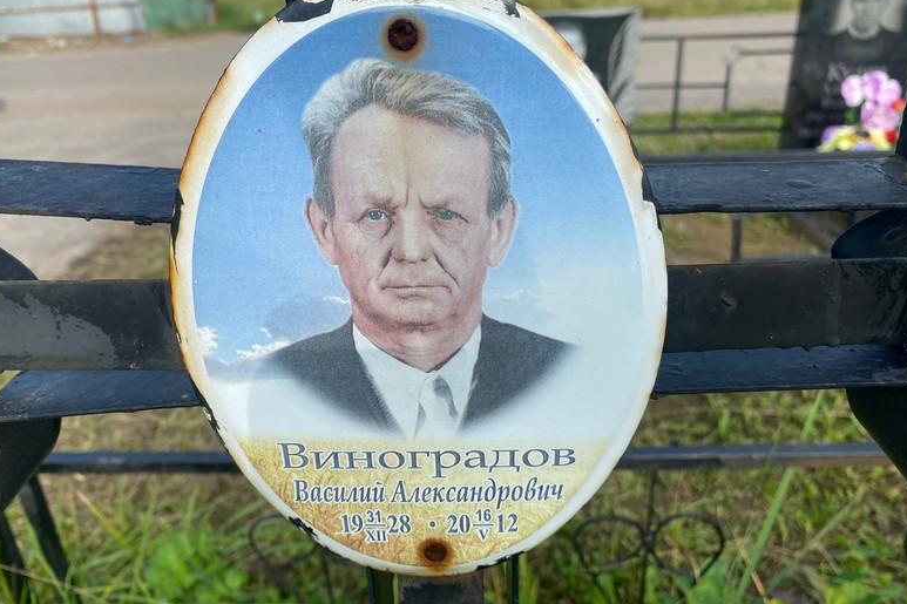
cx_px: 444
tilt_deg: -25.1
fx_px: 705
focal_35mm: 28
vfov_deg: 46.4
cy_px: 281
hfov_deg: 65.5
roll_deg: +2.3
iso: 32
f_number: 1.8
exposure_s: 1/1484
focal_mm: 4.25
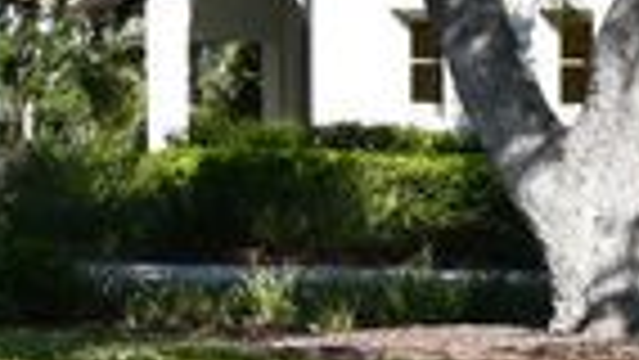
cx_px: 1422
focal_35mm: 274
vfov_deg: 4.4
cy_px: 477
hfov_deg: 7.5
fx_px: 4644
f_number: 8
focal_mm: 29
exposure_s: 1/250
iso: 160
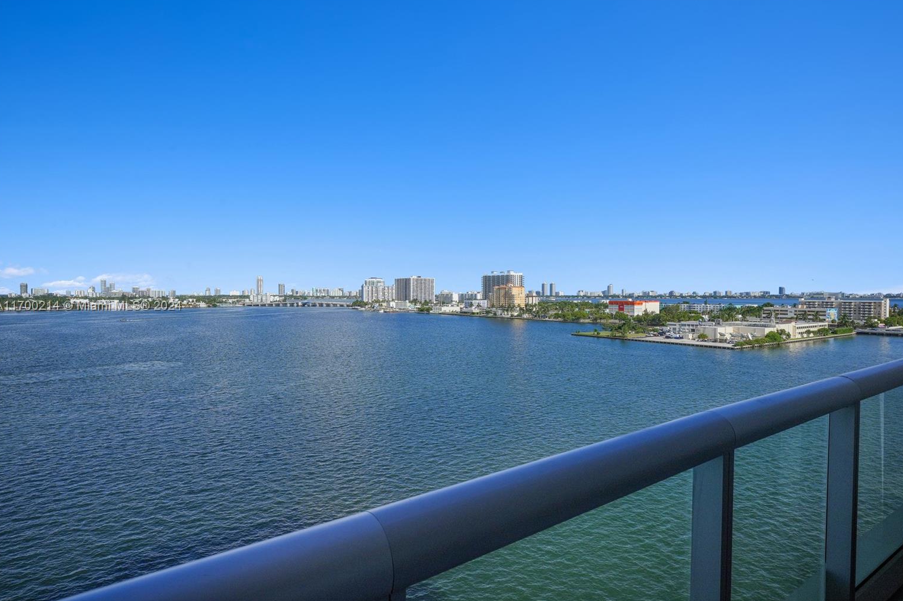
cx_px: 466
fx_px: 527
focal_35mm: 21
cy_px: 307
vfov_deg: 59.5
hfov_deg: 81.2
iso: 250
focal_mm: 20
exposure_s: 1/1000
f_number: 11
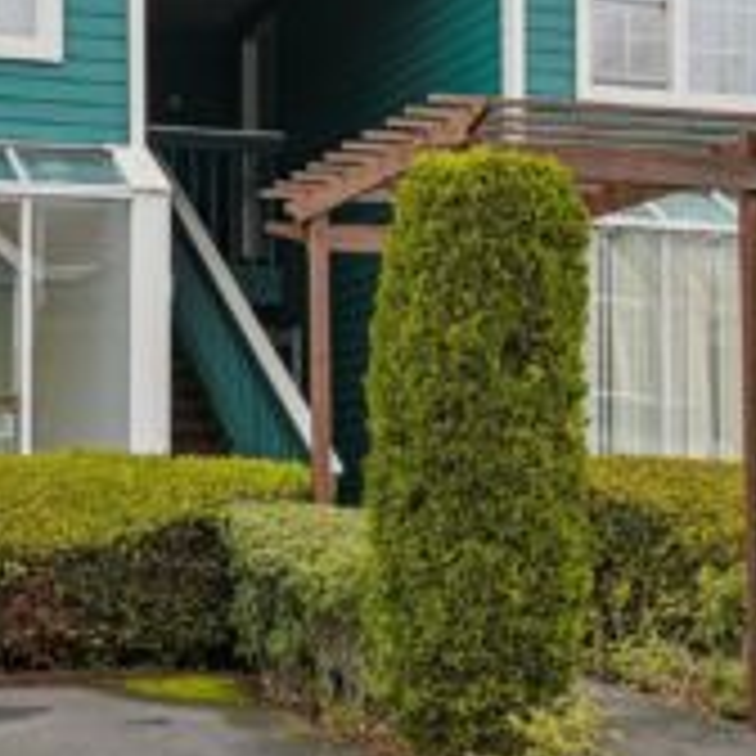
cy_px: 407
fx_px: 2100
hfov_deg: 20.4
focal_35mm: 85
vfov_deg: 20.4
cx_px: 450
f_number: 8
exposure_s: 1/90
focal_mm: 28
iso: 400
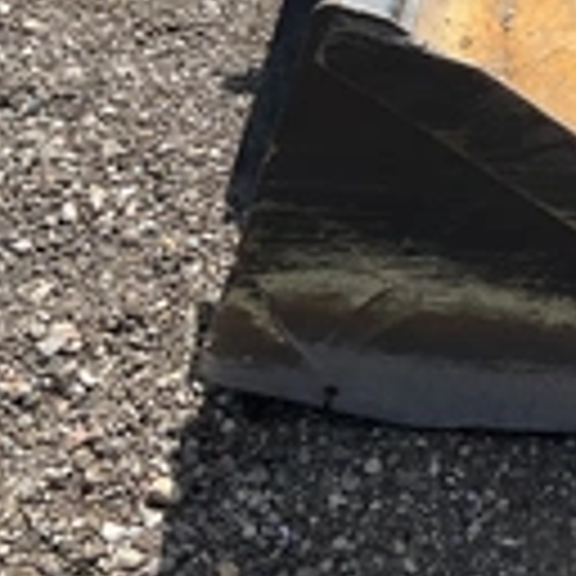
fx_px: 1506
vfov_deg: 21.1
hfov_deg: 20.6
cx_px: 630
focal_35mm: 80
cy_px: 40
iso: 25
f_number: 1.8
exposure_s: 1/1342
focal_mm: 3
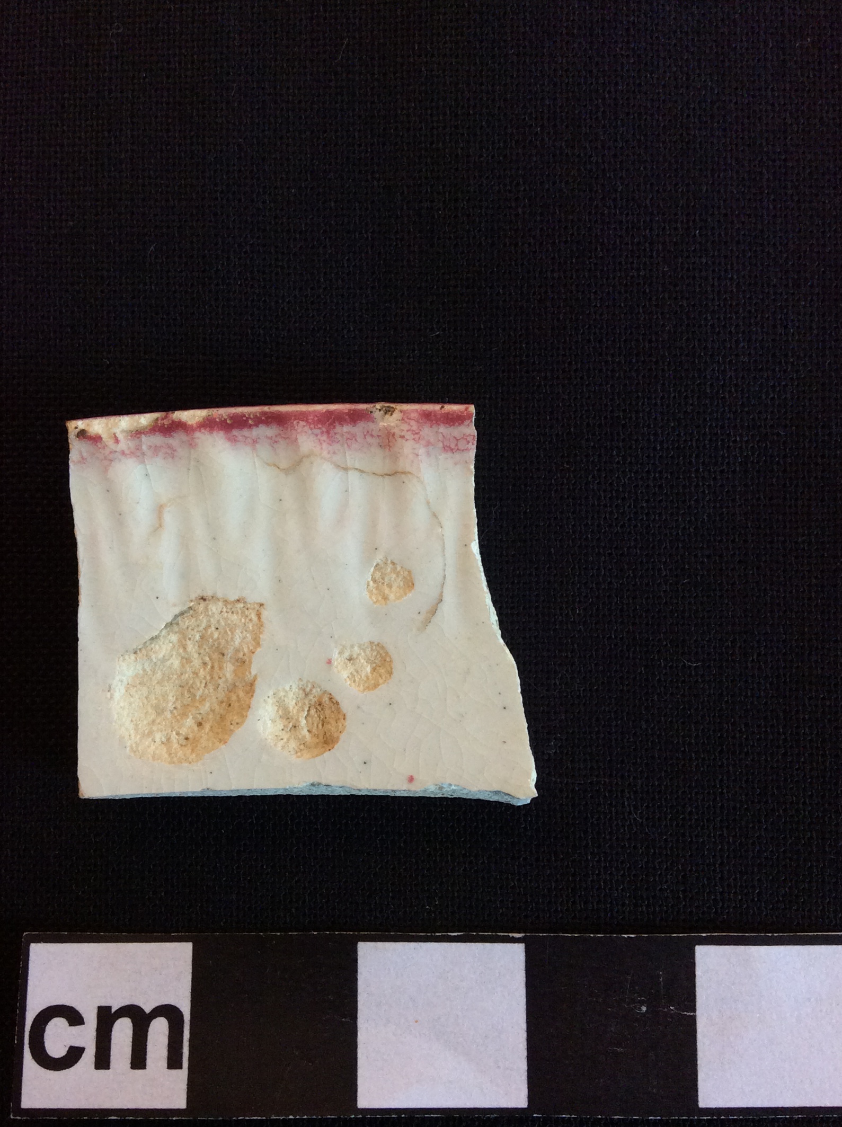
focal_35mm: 39
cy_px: 578
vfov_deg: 47.9
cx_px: 386
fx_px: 1268
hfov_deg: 36.7
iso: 64
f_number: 2.4
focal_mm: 3.3
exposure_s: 1/120
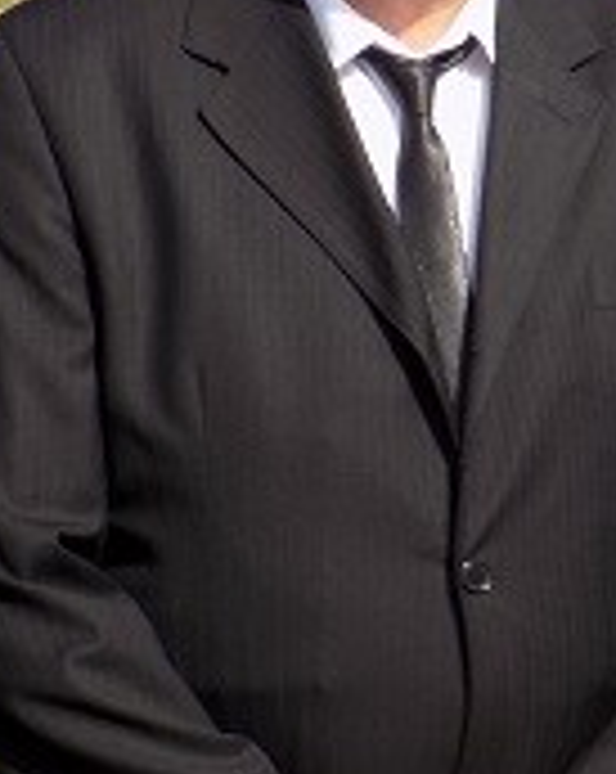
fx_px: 5461
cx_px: 1003
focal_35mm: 239
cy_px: 387
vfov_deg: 8.1
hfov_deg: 6.4
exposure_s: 1/400
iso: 80
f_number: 4.2
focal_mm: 12.5
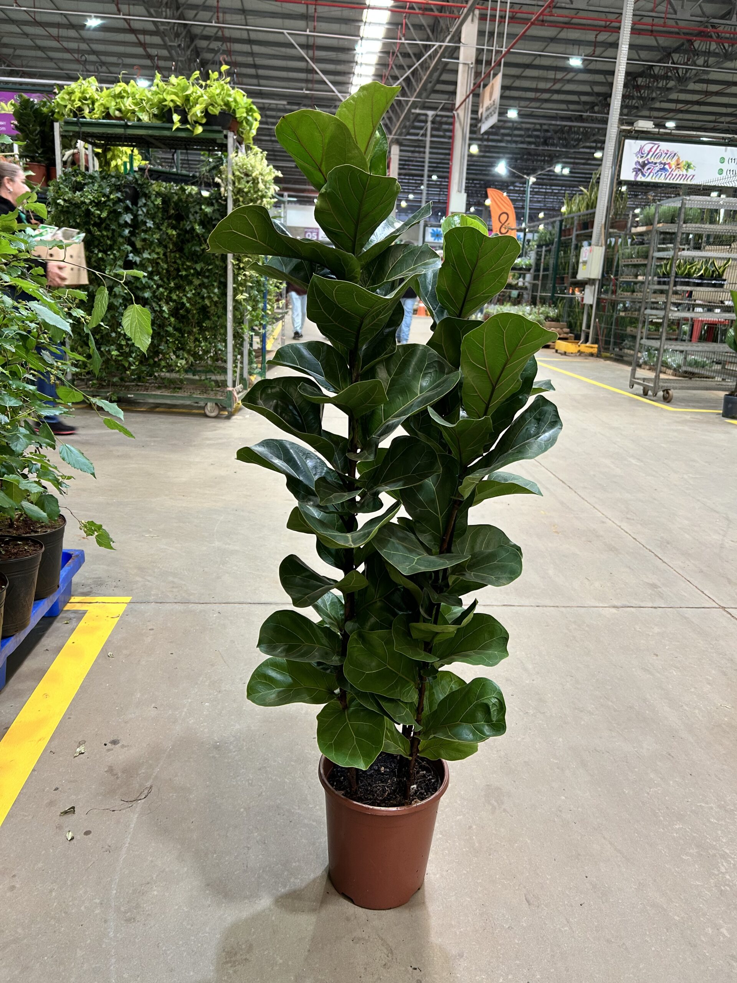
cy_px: 492
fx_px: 738
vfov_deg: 67.3
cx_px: 368
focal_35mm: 26
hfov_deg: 53.1
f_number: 1.5
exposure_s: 1/60
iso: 125
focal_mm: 5.7
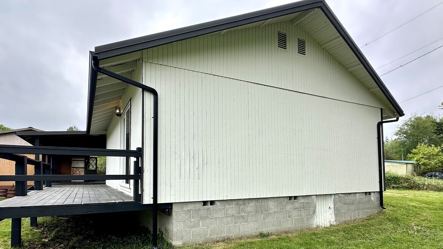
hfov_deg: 83.6
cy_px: 164
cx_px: 201
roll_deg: +0.9
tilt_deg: +3.2
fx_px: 247
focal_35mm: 21
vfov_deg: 52.7
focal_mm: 2.22
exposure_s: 1/509
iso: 40
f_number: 2.2
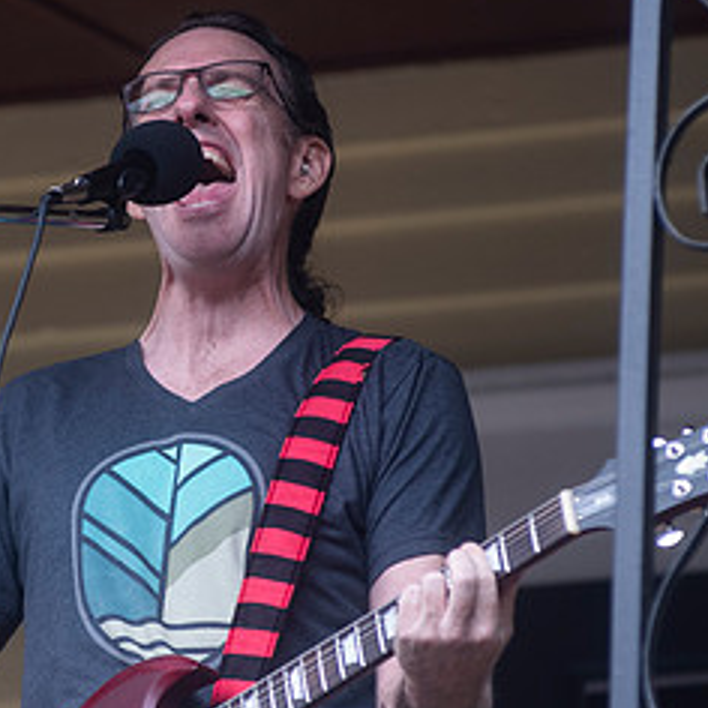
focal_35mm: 498
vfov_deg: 3.5
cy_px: 327
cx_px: 103
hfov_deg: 3.5
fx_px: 11524
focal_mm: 200
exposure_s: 1/320
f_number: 4
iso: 400
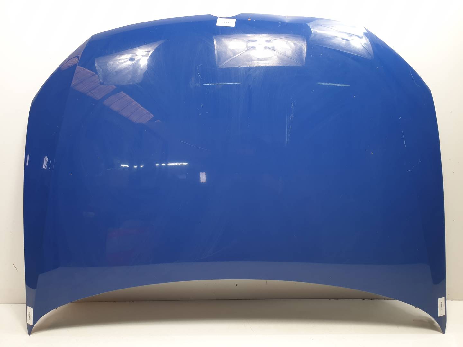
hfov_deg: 67.3
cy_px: 174
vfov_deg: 53.1
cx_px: 232
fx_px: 348
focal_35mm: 26
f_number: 2.4
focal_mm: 4.3
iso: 80
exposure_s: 1/50
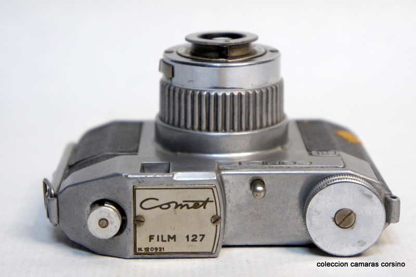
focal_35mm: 82
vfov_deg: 16.5
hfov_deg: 24.6
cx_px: 208
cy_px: 138
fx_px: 953
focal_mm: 55
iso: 1600
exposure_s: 1/100
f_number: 5.6
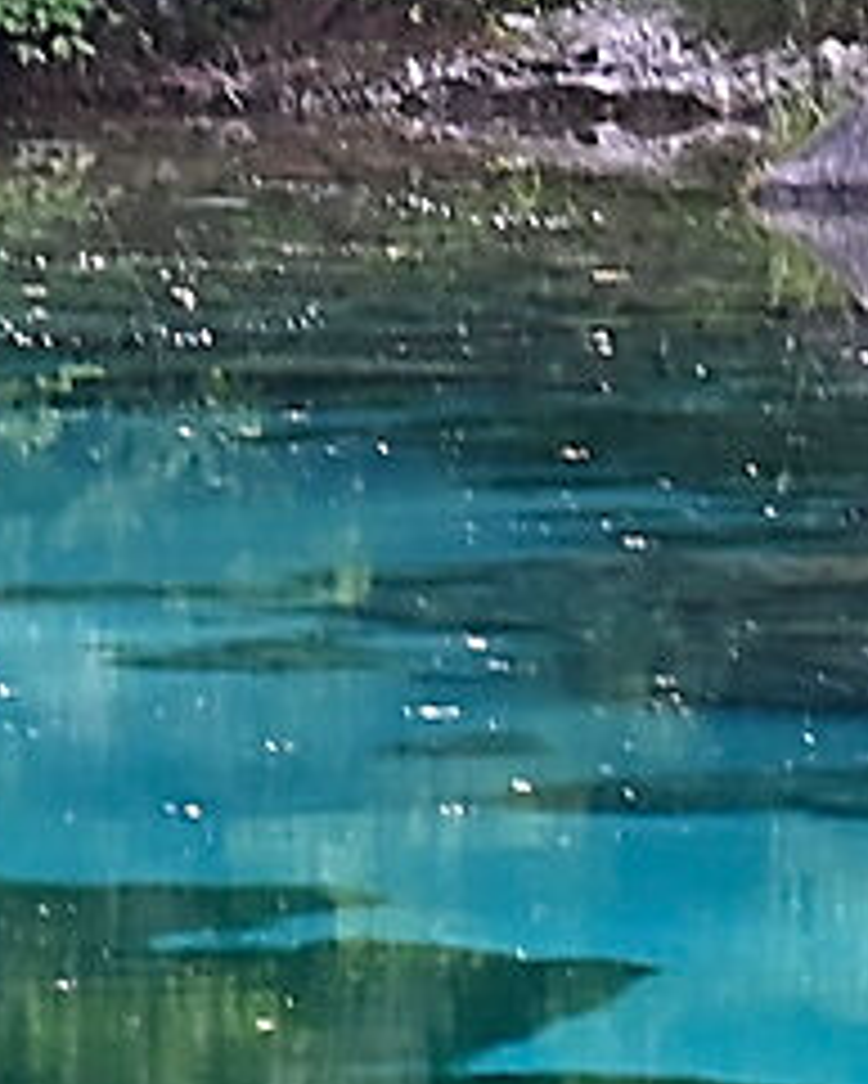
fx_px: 44928
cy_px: -819
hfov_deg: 1.1
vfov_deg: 1.4
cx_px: 436
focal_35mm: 1400
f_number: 13
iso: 800
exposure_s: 1/125
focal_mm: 150
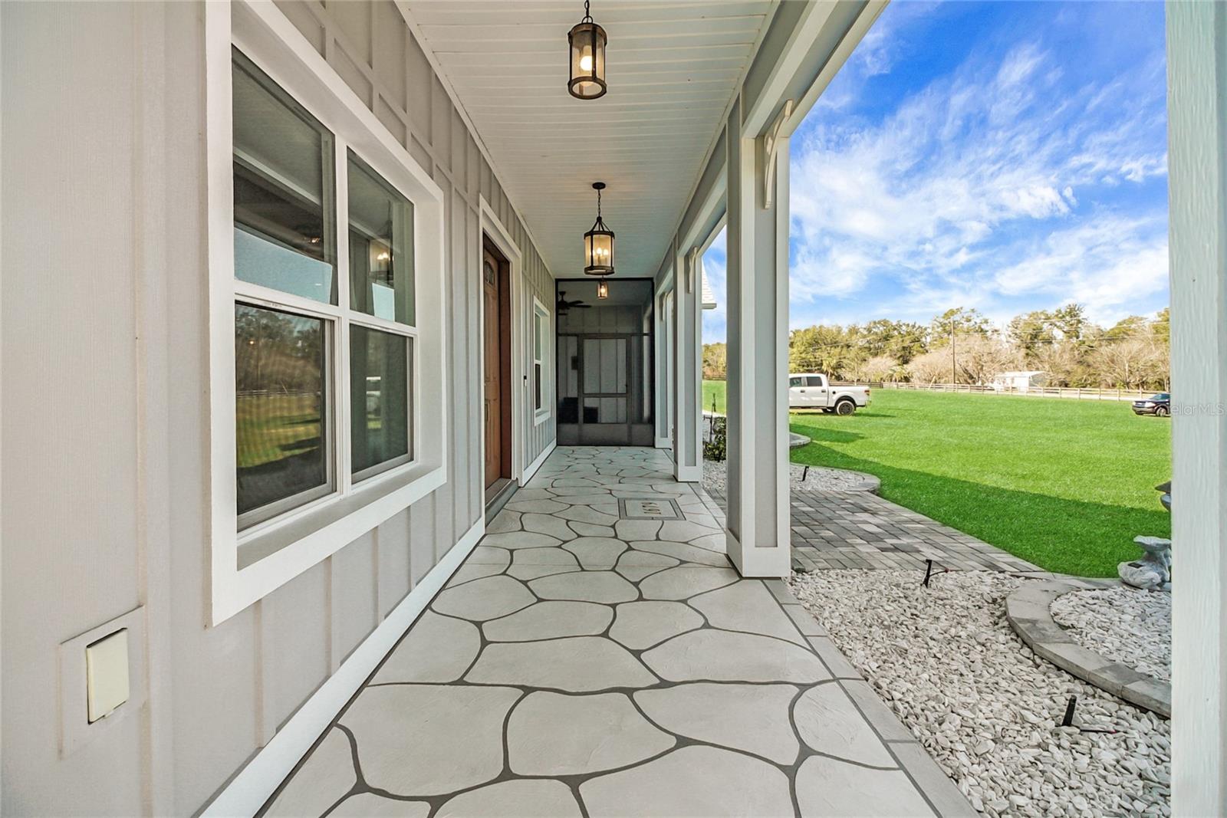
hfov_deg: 100.4
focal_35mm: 15
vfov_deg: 77.3
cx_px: 614
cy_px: 409
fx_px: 511
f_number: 7.1
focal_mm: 10
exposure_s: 1/160
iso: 200
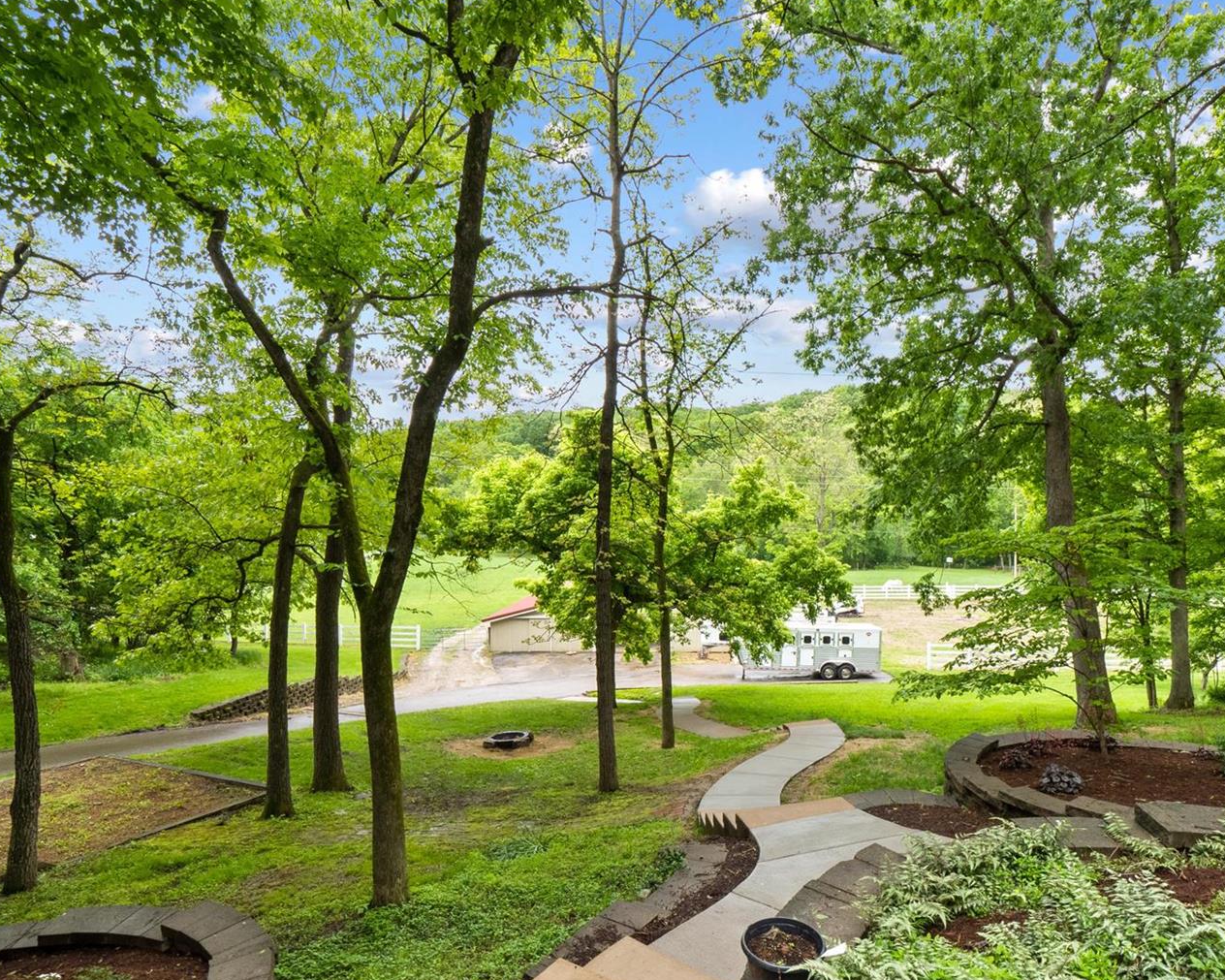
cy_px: 509
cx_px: 705
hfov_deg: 82.7
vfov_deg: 70.8
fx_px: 689
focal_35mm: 19
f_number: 10
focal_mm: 8
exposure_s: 1/50
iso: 400
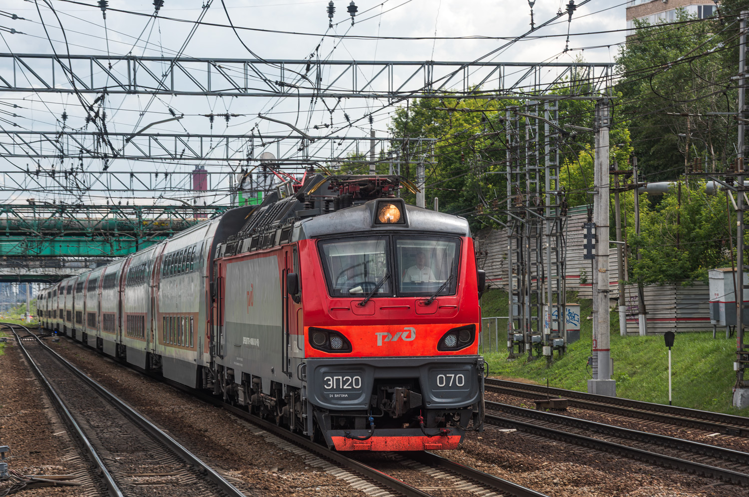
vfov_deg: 17.0
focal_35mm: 80
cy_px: 248
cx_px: 374
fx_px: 1662
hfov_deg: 25.4
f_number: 11
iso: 200
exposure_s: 1/200
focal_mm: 80
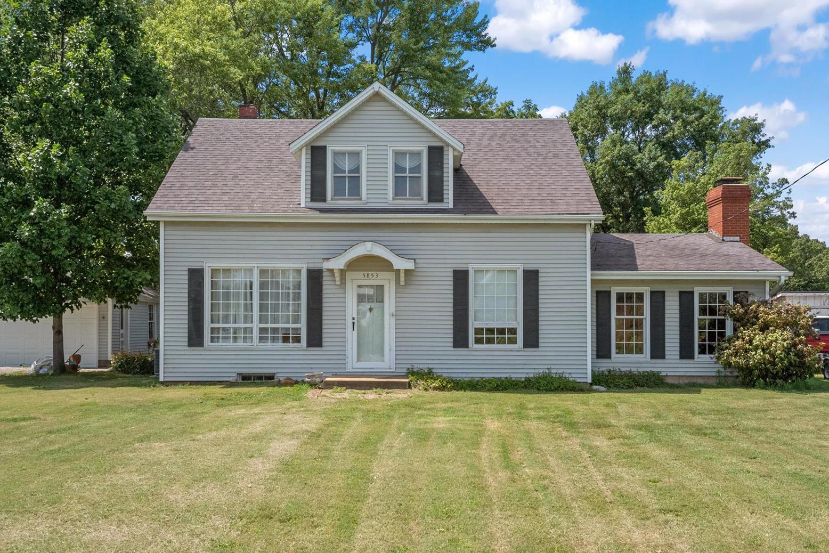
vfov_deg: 36.0
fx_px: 852
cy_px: 279
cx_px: 413
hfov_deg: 51.9
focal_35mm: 37
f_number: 8
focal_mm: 18
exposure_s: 1/1000
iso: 400
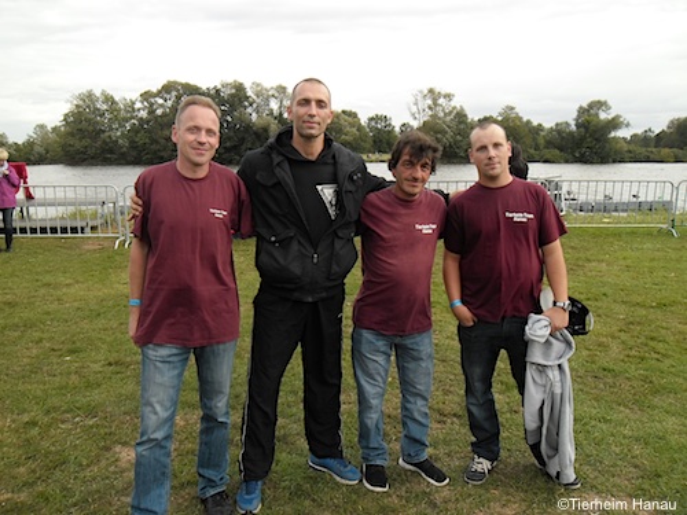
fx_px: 536
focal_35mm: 27
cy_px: 258
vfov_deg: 51.4
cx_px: 344
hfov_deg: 65.3
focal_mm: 4.9
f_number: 3.5
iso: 80
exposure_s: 1/245
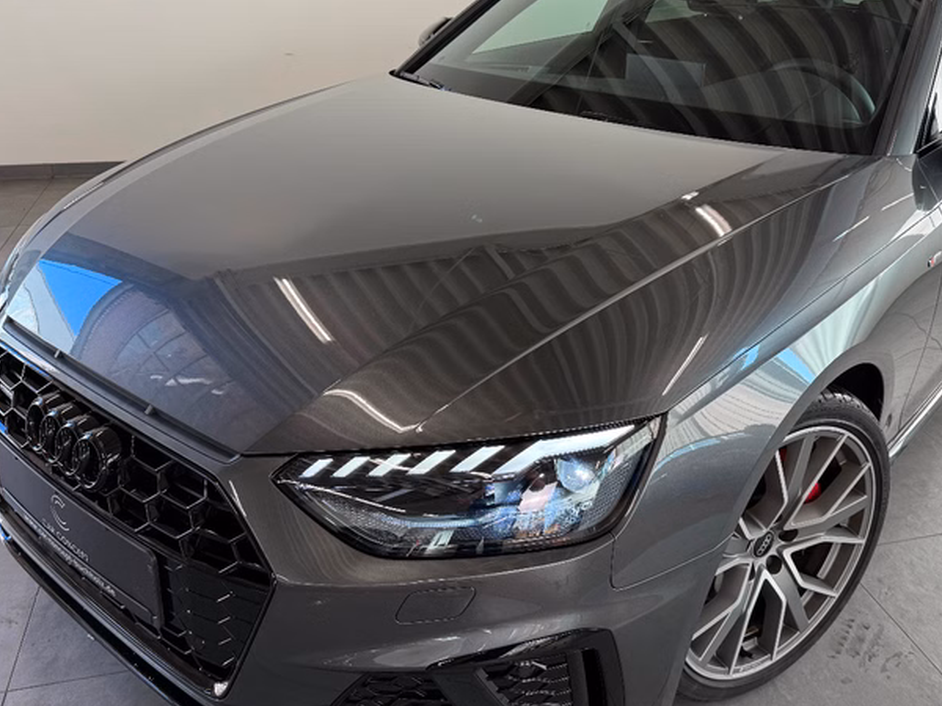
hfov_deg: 56.6
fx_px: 871
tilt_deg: -25.5
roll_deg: -2.4
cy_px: 342
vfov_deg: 44.2
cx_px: 532
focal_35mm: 32
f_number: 1.78
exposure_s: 1/100
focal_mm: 6.76
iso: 100
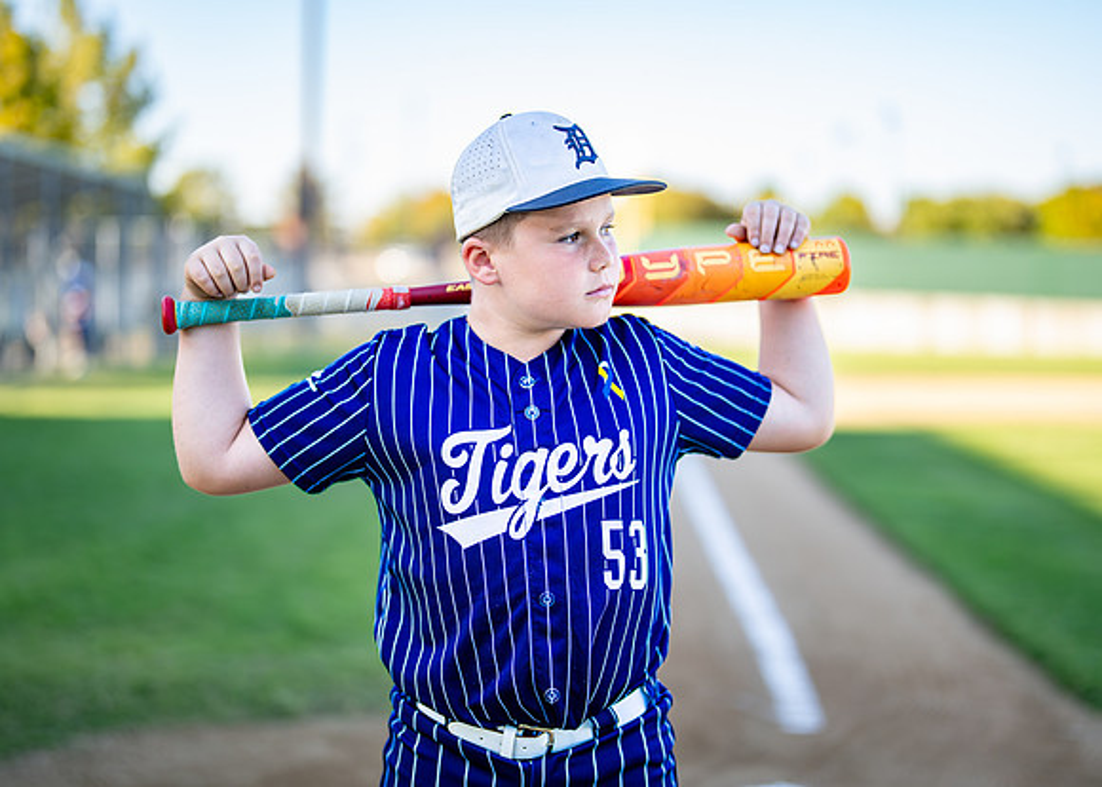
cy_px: 381
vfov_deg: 24.8
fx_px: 1790
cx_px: 549
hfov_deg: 34.2
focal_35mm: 57
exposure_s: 1/1250
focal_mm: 50
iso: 100
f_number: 1.2
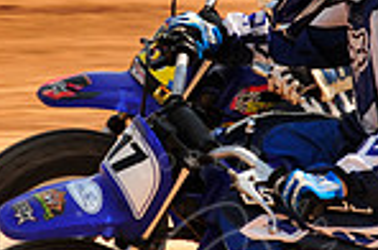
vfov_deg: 1.7
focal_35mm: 784
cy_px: 69
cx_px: 194
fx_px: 8214
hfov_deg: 2.6
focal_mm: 200
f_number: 9
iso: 200
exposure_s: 1/400
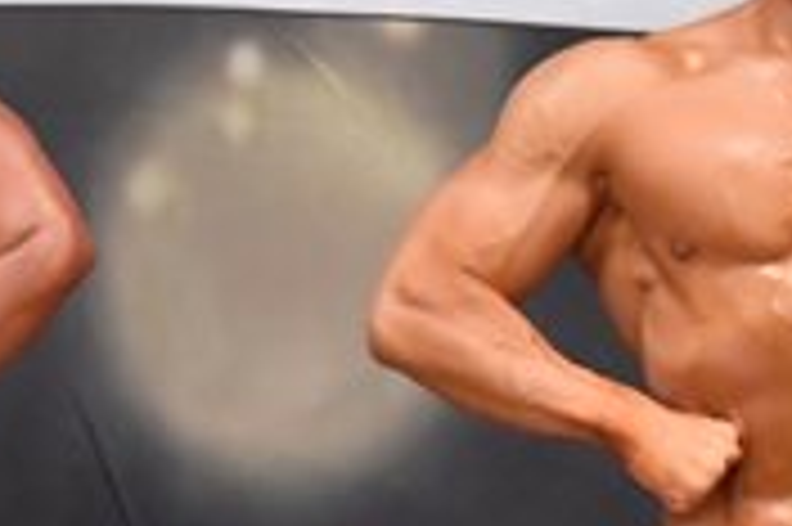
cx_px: 974
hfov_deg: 2.1
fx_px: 21803
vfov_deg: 1.4
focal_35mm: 992
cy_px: 683
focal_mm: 150
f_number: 5.6
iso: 6400
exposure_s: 1/400
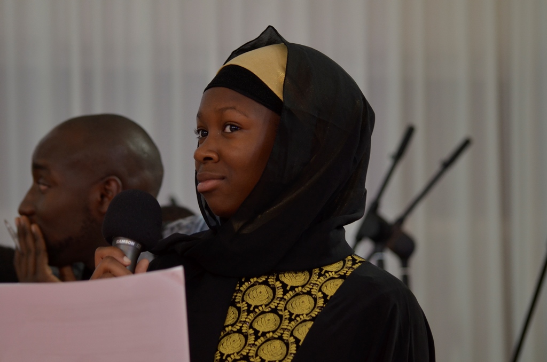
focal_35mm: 142
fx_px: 2160
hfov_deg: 14.4
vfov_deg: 9.6
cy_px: 181
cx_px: 274
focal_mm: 95
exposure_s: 1/50
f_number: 4
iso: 640
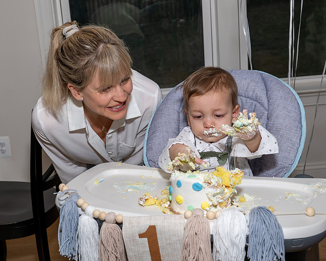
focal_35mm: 53
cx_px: 124
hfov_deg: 35.1
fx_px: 513
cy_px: 118
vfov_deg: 28.5
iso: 640
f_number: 8
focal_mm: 42
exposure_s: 1/250
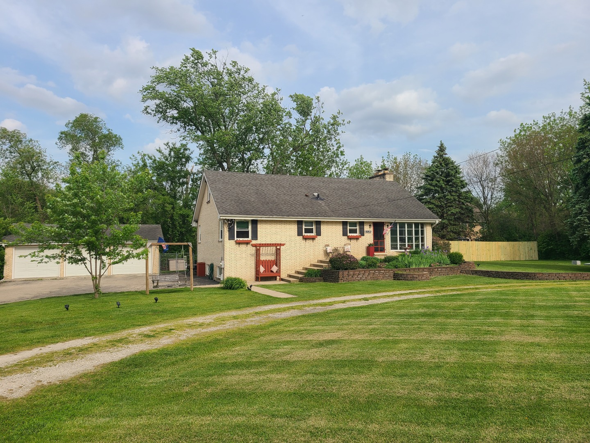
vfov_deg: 53.1
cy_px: 222
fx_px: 443
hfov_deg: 67.3
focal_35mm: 26
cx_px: 295
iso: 40
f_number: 1.8
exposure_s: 1/1480
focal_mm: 5.4
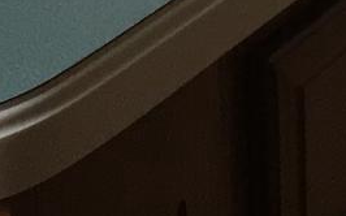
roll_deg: +2.2
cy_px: -526
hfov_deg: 8.8
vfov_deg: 5.1
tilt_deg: -11.0
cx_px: 248
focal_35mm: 237
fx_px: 2234
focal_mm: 4.15
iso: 64
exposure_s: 1/30
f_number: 2.2
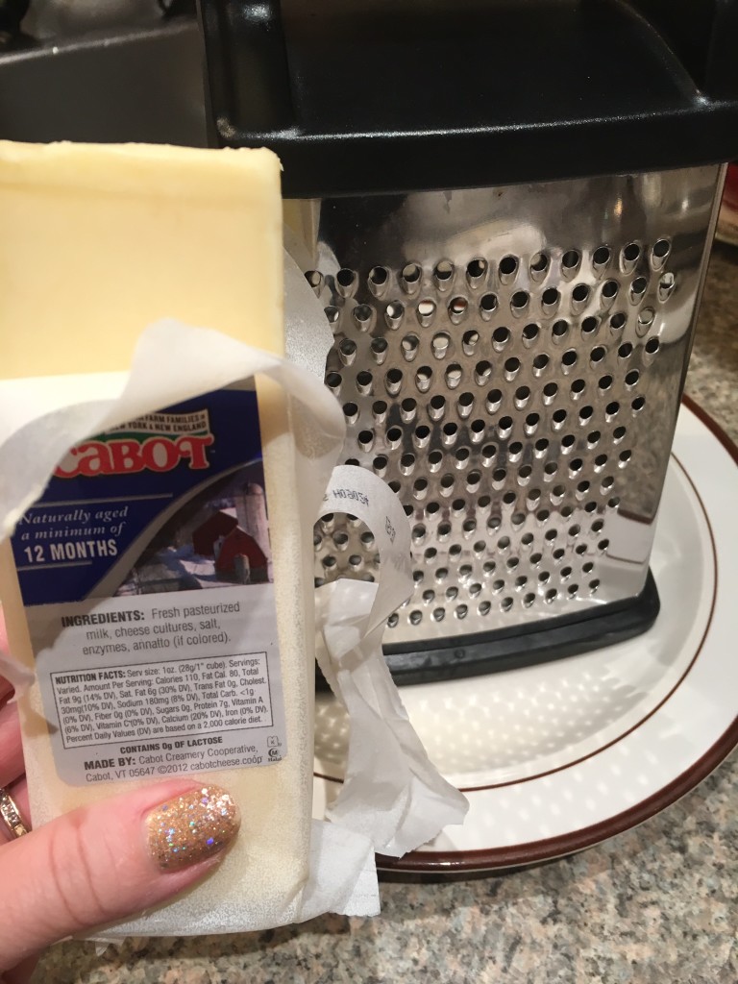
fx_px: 824
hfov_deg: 48.2
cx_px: 369
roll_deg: +1.2
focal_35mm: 29
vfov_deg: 61.7
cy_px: 492
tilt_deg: -43.6
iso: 80
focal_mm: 4.15
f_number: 2.2
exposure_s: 1/30
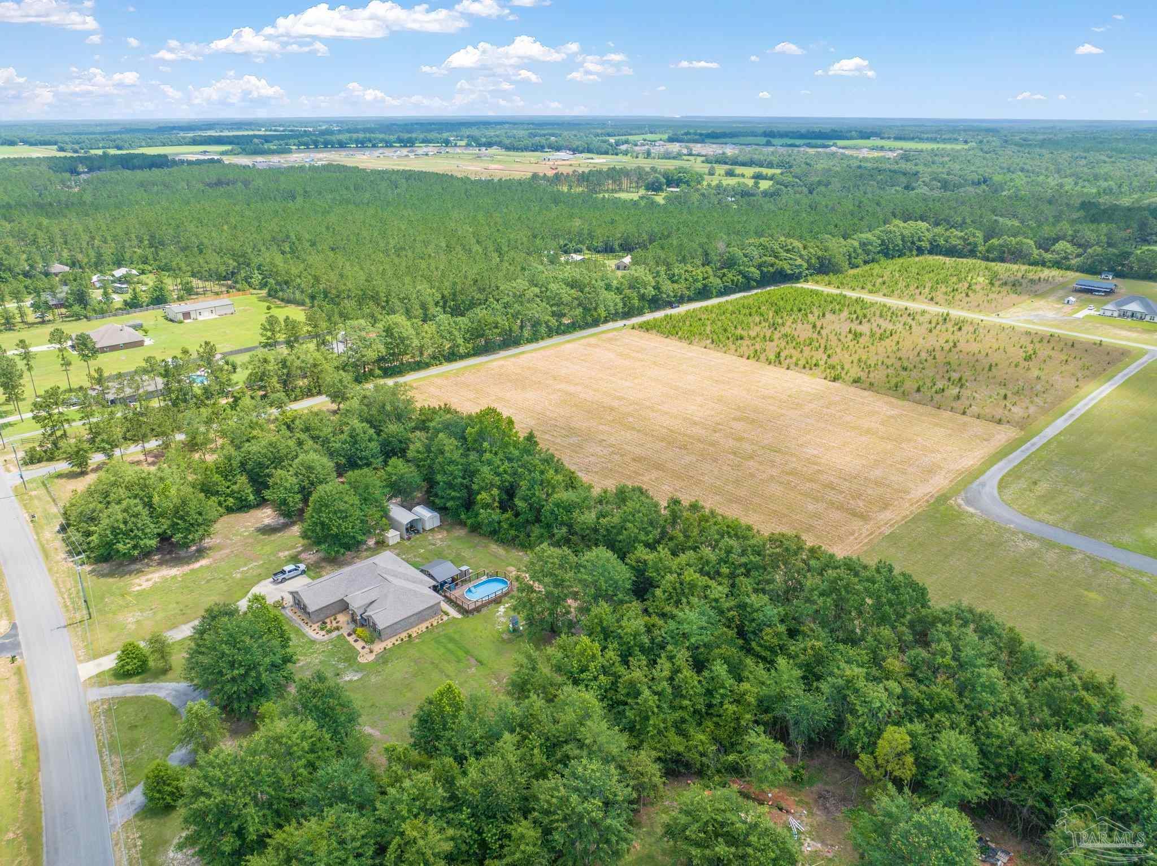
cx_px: 578
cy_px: 433
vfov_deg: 56.8
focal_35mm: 24
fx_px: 802
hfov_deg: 71.6
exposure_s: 1/1250
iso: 170
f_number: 2.8
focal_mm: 12.29
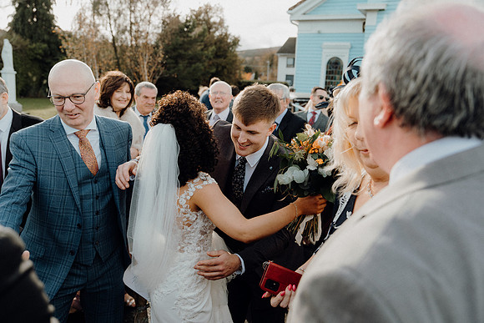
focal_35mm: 31
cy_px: 162
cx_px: 242
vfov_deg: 42.3
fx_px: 417
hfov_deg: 60.3
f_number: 3.5
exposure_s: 1/400
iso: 125
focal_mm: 31
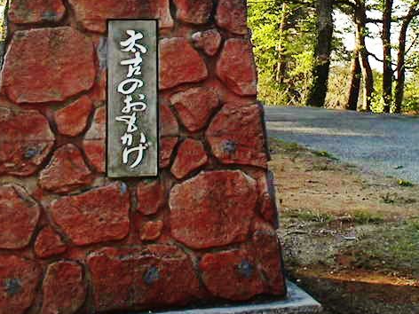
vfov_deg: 18.7
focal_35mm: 76
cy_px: -20
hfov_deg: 25.2
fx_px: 920
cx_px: 341
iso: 100
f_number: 3.9
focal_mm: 5
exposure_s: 1/500
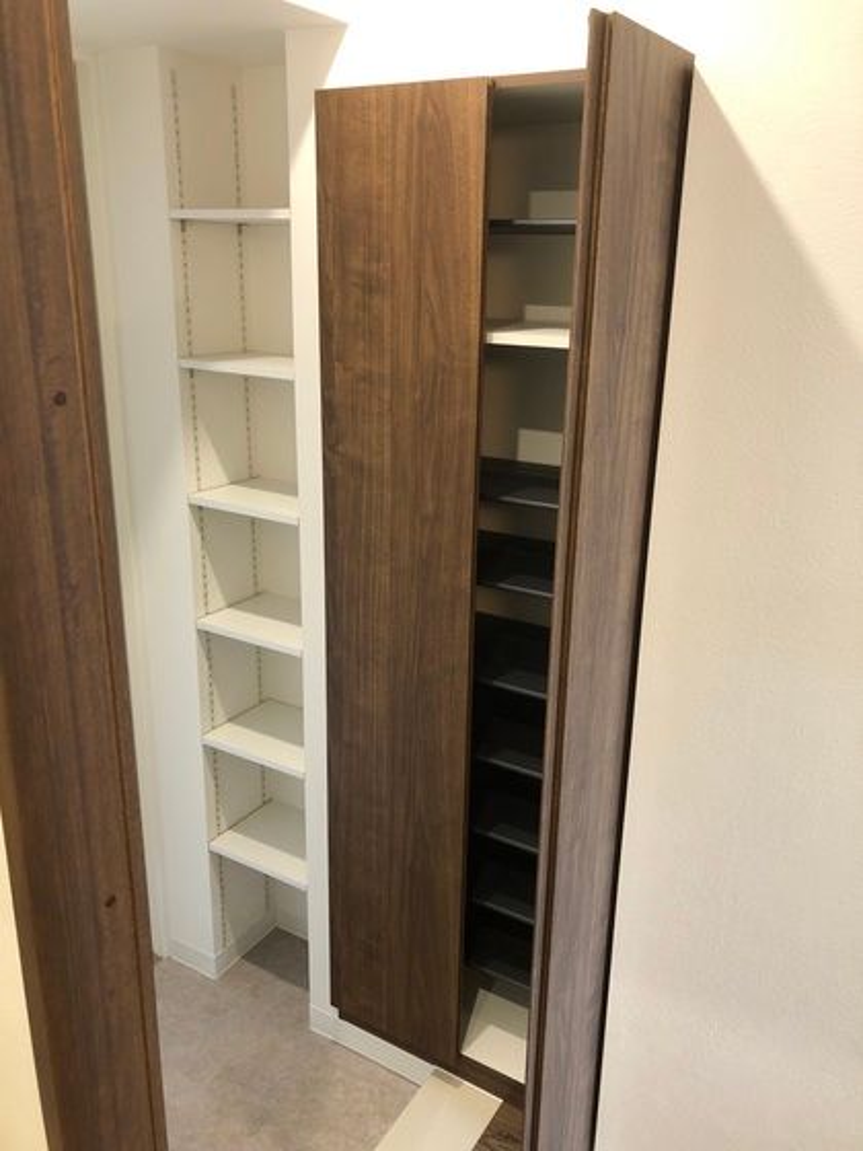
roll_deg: -0.2
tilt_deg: -16.1
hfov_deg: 49.7
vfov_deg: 63.4
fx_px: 931
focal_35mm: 28
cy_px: 576
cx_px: 432
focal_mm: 3.99
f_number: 1.8
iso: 50
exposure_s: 1/15
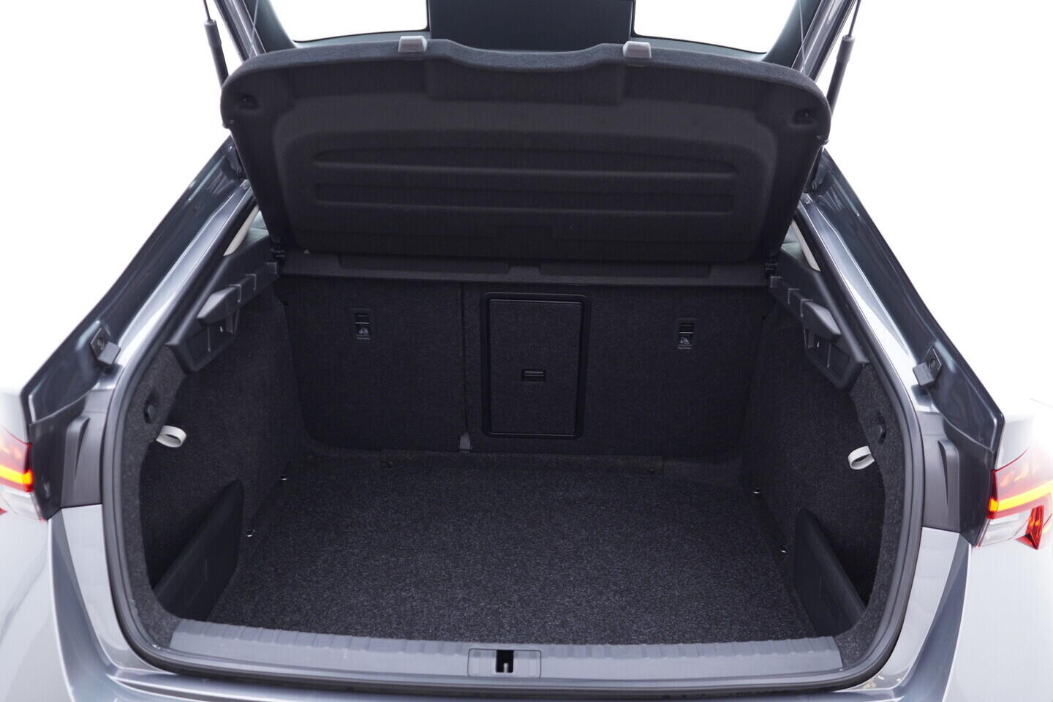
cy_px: 351
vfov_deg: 36.9
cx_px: 526
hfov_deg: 53.1
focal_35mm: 36
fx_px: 1053
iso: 320
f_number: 2.8
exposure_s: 1/40
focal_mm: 24
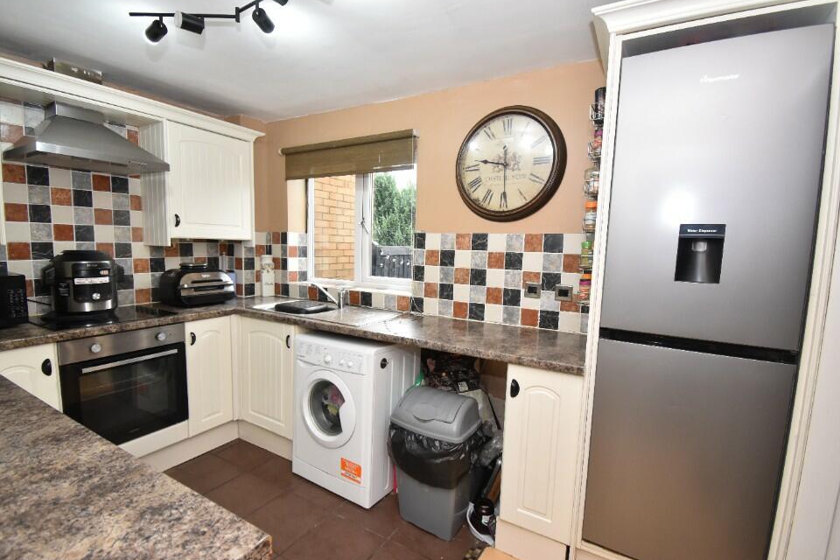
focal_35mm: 16
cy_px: 287
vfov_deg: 73.7
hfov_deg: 96.7
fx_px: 373
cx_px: 406
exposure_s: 1/125
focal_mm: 10
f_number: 4.5
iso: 900
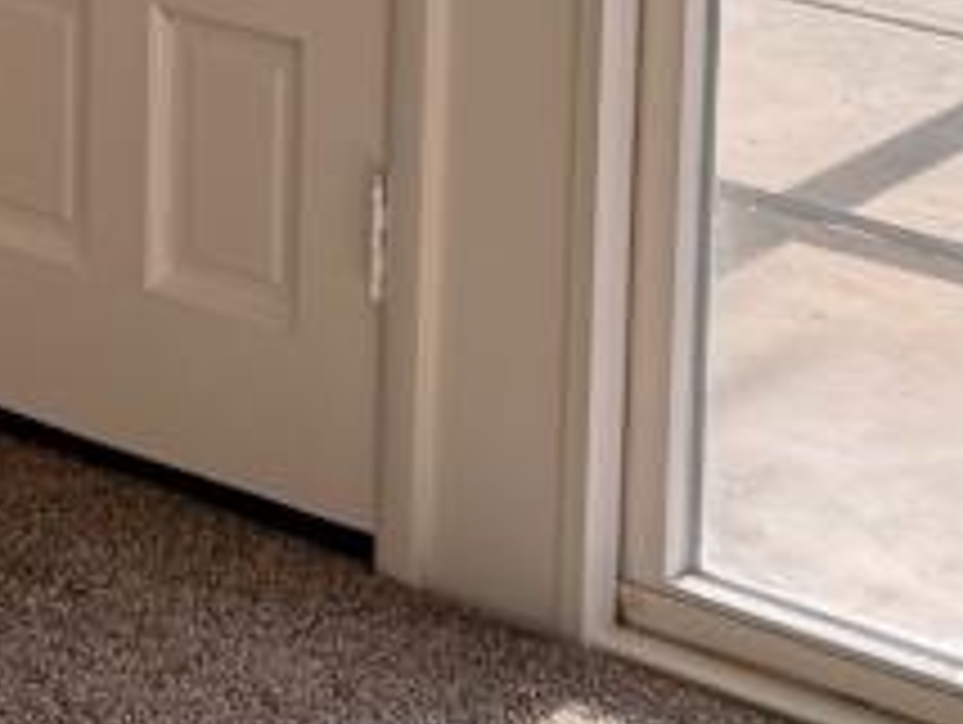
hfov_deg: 11.4
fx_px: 4679
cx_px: -333
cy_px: -245
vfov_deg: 8.7
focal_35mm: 168
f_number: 1.78
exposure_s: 1/350
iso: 80
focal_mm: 6.76
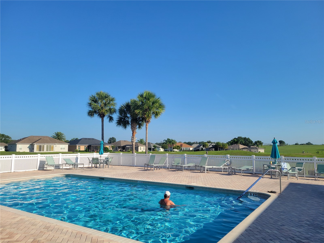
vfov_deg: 53.1
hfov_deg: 67.3
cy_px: 122
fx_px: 243
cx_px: 162
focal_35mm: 26
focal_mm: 5.4
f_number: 1.8
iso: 40
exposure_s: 1/2327
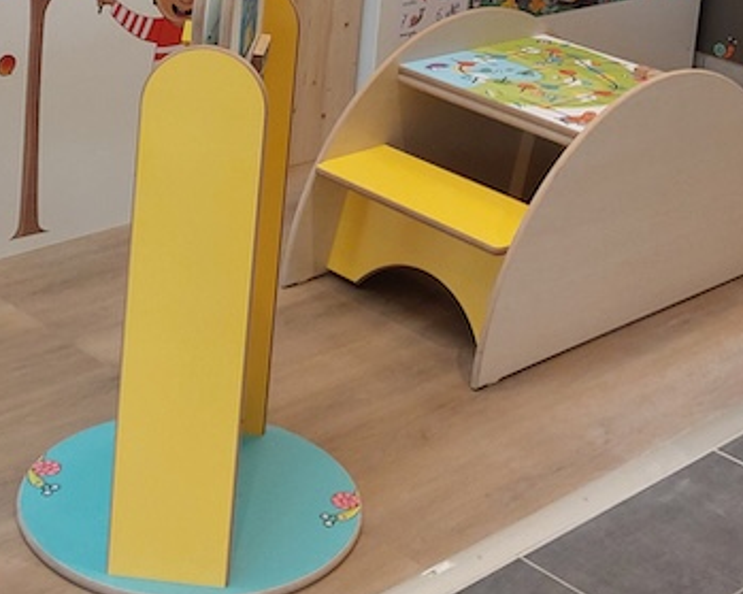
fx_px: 1847
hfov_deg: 22.7
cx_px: 392
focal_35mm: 84
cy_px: -115
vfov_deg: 17.4
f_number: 1.8
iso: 100
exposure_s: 1/120
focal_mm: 4.6
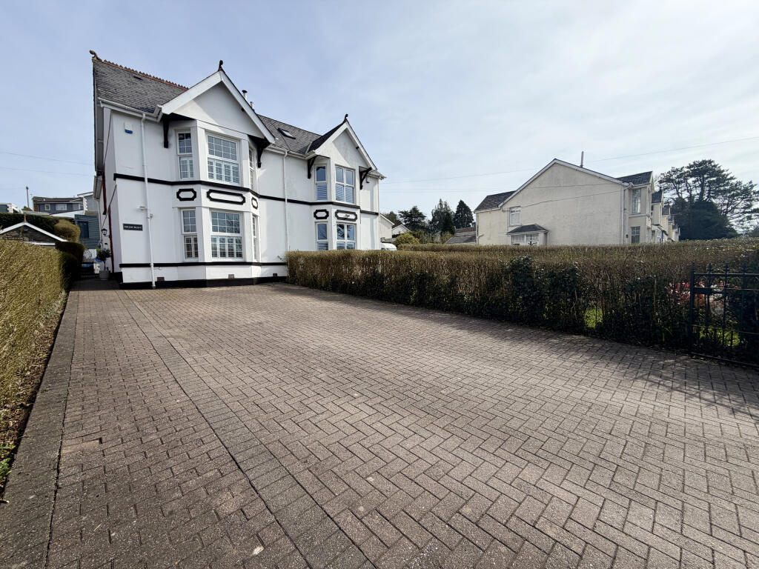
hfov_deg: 102.1
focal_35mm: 14
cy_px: 284
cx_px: 380
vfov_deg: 85.7
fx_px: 307
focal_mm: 2.22
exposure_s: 1/1087
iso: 20
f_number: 2.2
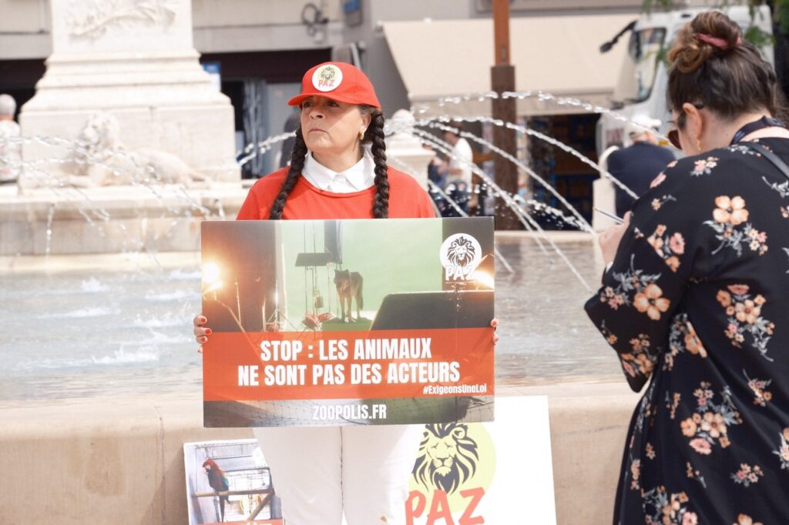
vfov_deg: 7.9
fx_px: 3812
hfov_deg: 11.8
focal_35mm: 174
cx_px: 394
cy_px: 262
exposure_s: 1/250
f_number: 8
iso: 250
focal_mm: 115.9
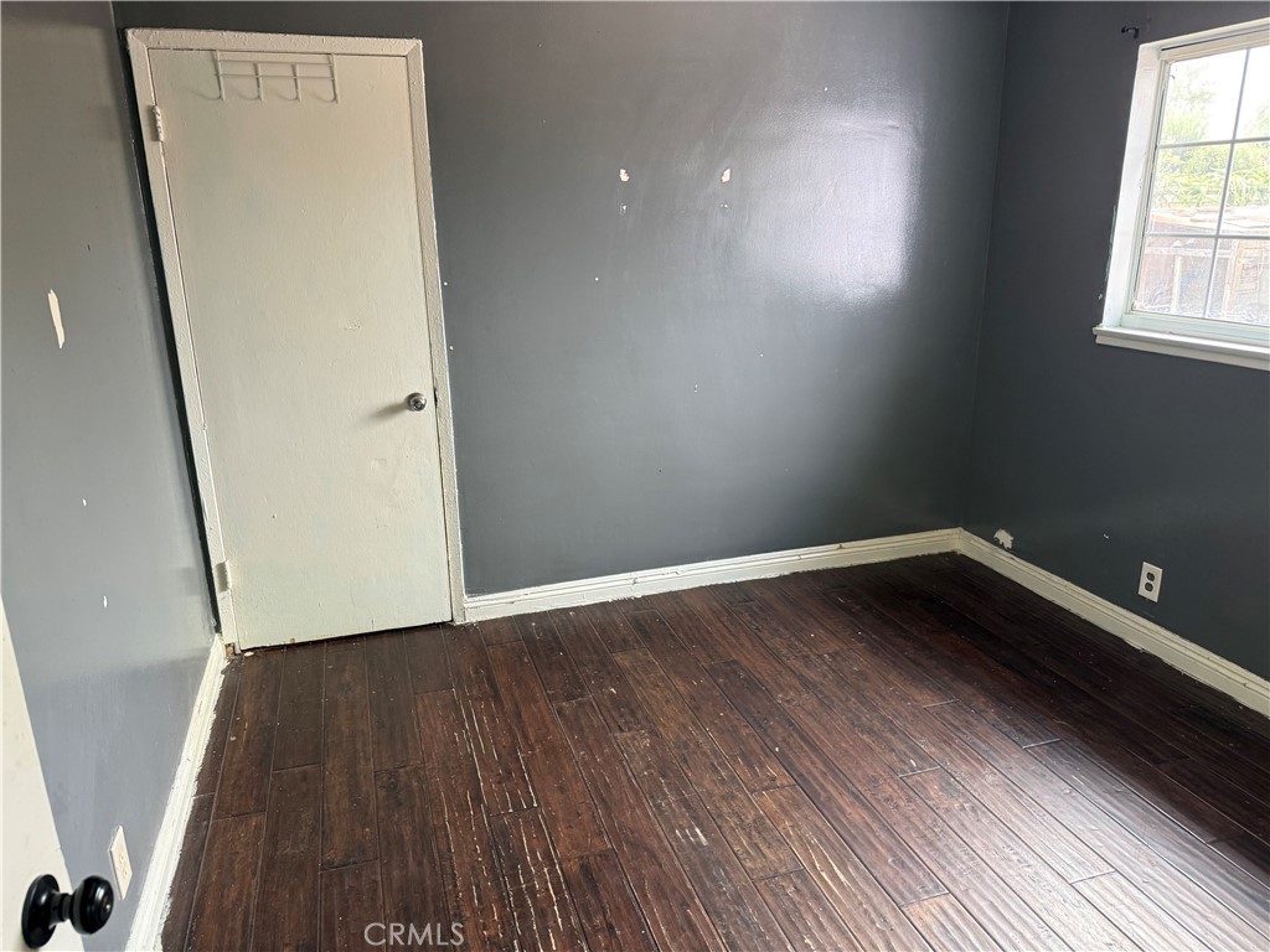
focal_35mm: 24
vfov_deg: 56.8
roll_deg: +0.5
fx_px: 881
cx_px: 635
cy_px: 476
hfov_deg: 71.6
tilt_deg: -16.4
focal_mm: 6.76
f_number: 1.78
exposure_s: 1/87
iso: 200
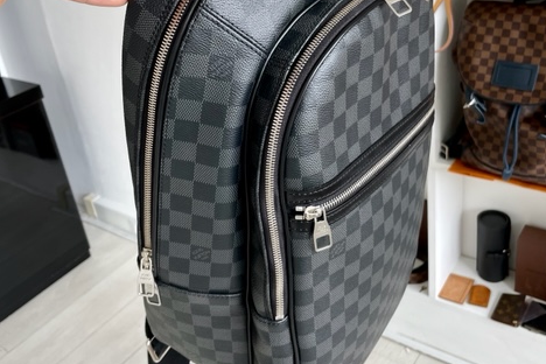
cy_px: 127
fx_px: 561
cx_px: 279
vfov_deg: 35.7
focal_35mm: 37
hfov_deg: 51.9
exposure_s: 1/121
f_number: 1.6
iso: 50
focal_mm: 4.2
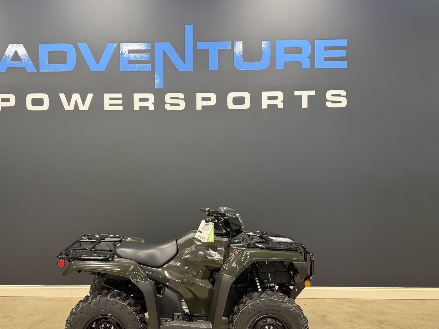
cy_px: 178
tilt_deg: -1.5
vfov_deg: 48.2
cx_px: 175
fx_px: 368
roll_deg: +0.2
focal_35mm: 29
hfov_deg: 61.1
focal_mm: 6.76
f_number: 1.78
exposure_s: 1/60
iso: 400
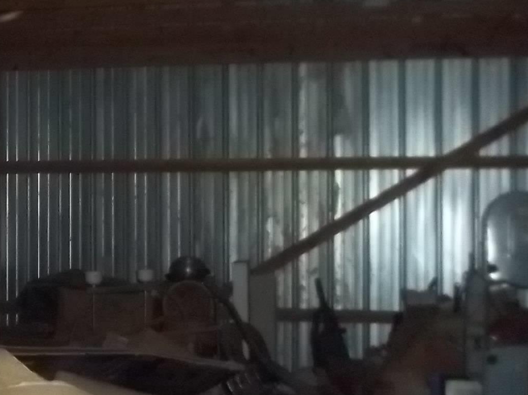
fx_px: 1418
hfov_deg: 19.8
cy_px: 200
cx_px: -113
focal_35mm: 93
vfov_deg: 15.9
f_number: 3.3
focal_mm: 5.9
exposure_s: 1/30
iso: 400
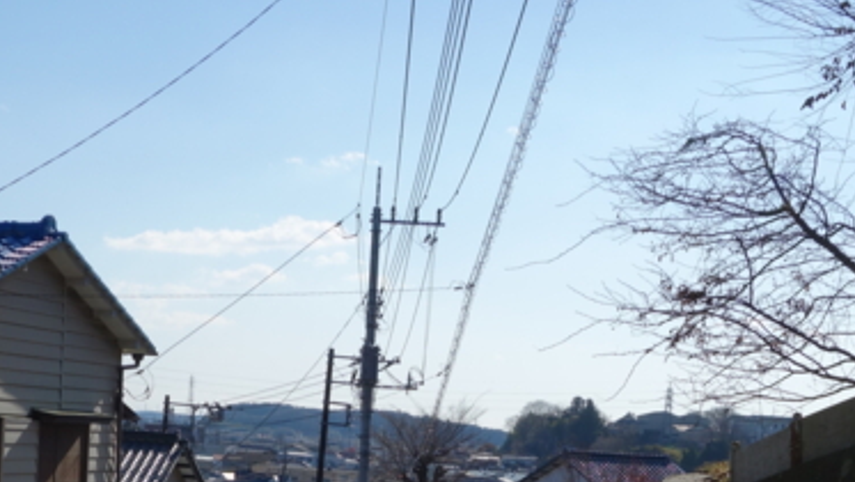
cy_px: 677
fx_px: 1882
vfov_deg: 13.9
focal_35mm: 83
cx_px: 343
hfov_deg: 25.5
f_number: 6.3
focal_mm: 13.75
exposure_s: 1/800
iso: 125
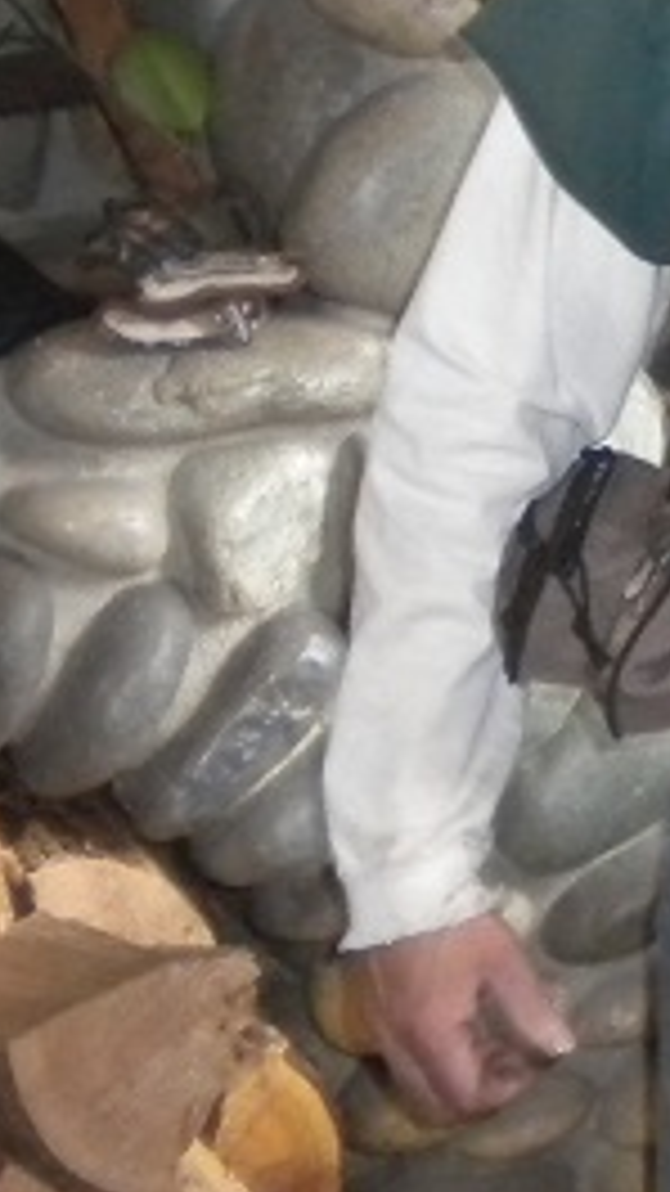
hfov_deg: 10.7
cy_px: 90
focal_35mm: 108
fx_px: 3412
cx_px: 1075
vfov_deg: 19.4
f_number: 3.1
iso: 400
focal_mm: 6.3
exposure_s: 1/30
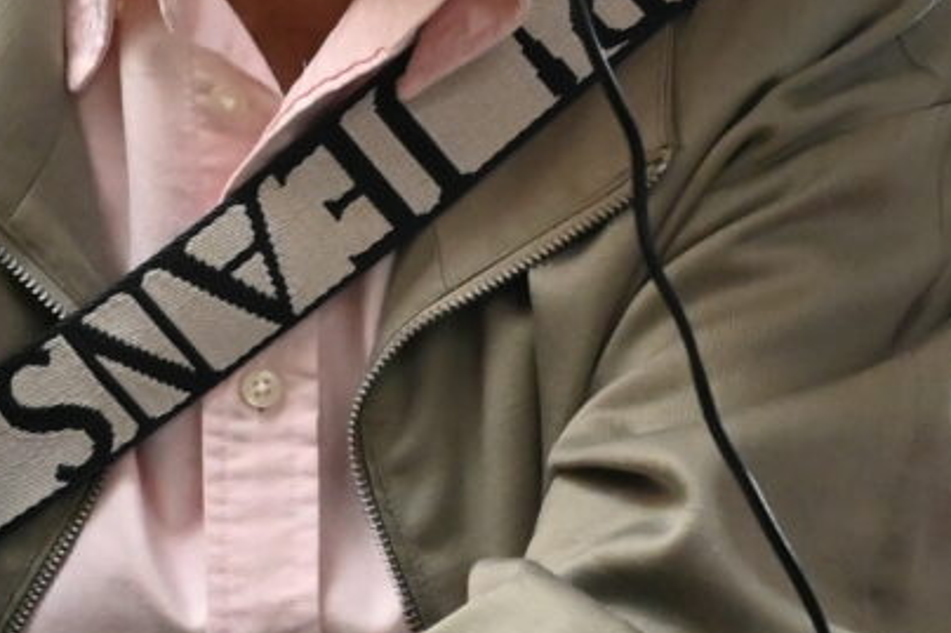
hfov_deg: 8.4
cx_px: 1438
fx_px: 6363
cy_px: 225
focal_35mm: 241
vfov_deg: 5.7
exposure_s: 1/160
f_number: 5
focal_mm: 38
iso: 5000
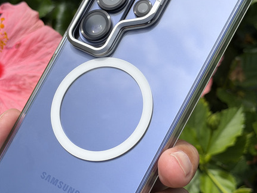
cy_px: 109
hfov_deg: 22.4
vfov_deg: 17.0
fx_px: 646
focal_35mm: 87
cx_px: 84
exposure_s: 1/6024
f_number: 1.78
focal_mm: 6.76
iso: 64
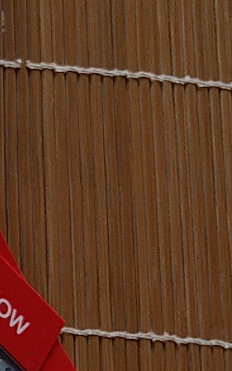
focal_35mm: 170
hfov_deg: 6.3
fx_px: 1719
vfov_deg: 12.2
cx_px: -690
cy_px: 373
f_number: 1.88
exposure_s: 1/124
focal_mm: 5.56
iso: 50
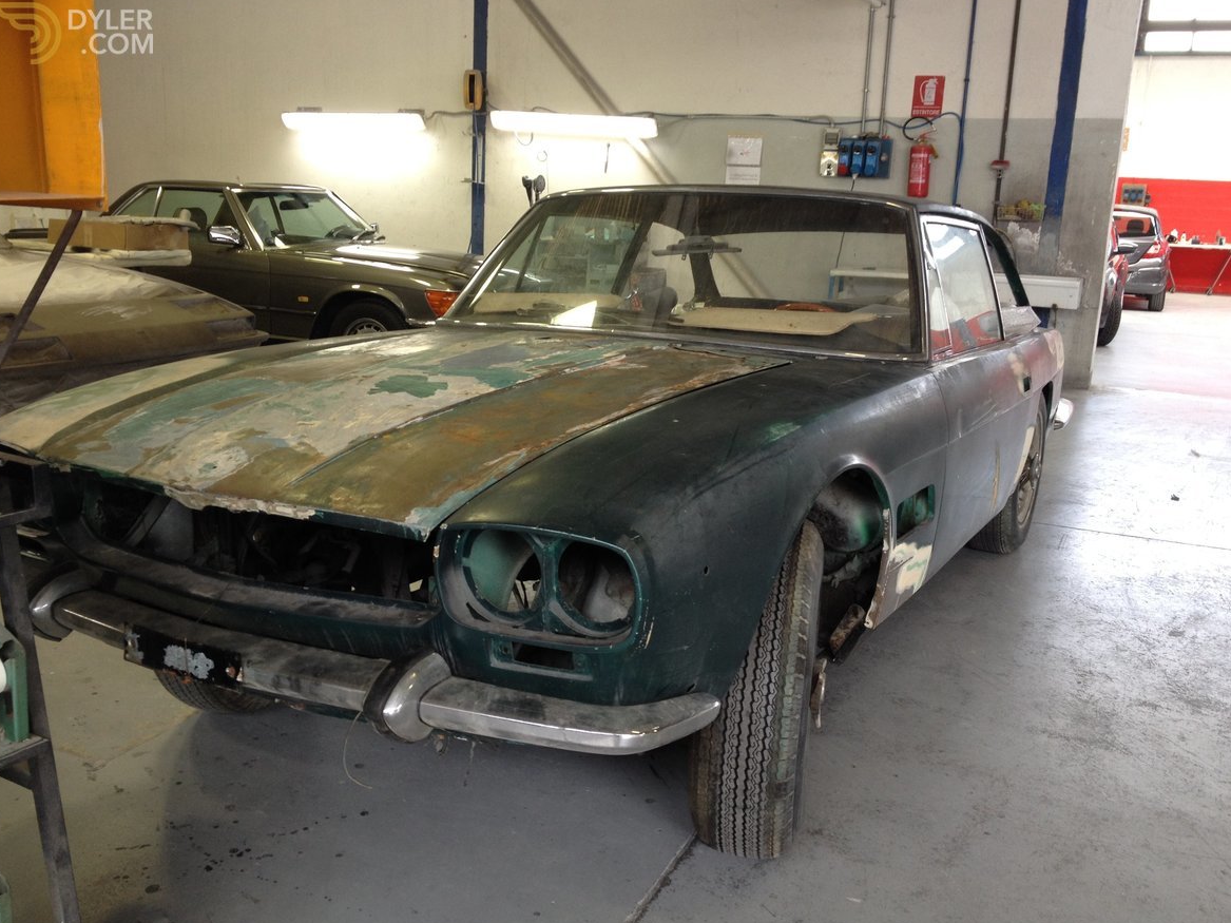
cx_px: 617
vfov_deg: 39.6
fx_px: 1280
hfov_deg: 51.4
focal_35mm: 36
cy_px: 466
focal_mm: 4.28
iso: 50
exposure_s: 1/24
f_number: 2.4
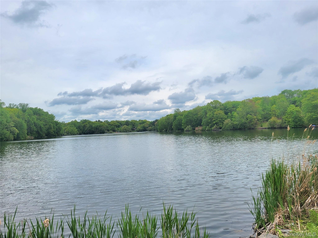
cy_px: 119
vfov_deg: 53.0
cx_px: 159
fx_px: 239
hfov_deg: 67.3
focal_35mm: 26
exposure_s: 1/5000
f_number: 1.8
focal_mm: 5.4
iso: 40
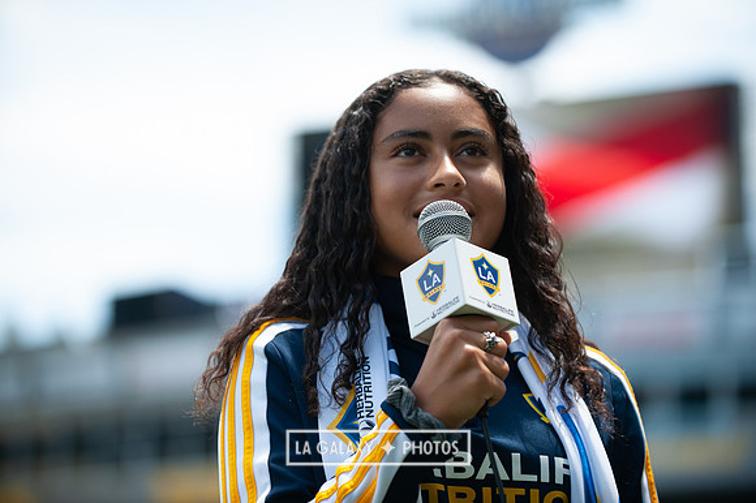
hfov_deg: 17.1
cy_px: 252
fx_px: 2518
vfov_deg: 11.4
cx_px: 378
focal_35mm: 120
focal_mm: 120
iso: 200
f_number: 3.5
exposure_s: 1/1000
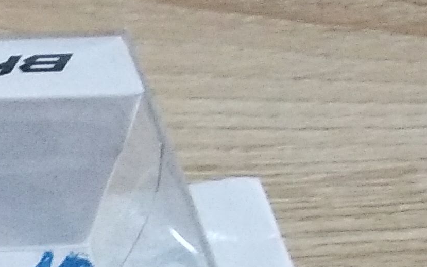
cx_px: -443
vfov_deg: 9.4
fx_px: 1548
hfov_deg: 13.4
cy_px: 481
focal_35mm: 133
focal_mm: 3.81
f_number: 2.2
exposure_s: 1/25
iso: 800
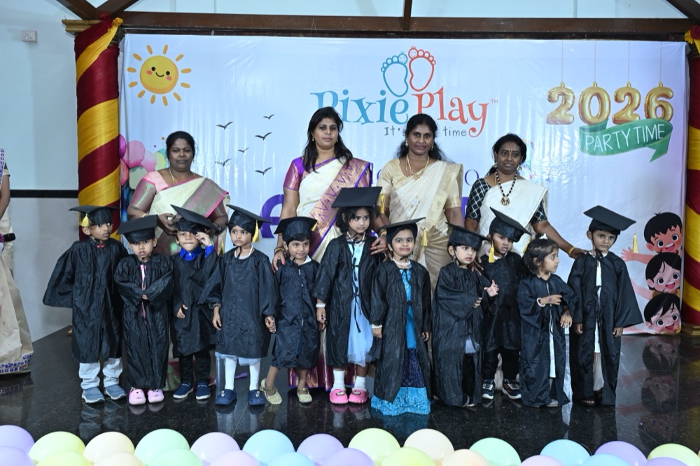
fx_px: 622
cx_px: 350
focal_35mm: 32
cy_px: 233
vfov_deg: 41.1
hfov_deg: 58.7
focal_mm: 32
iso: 1250
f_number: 6.3
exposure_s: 1/160
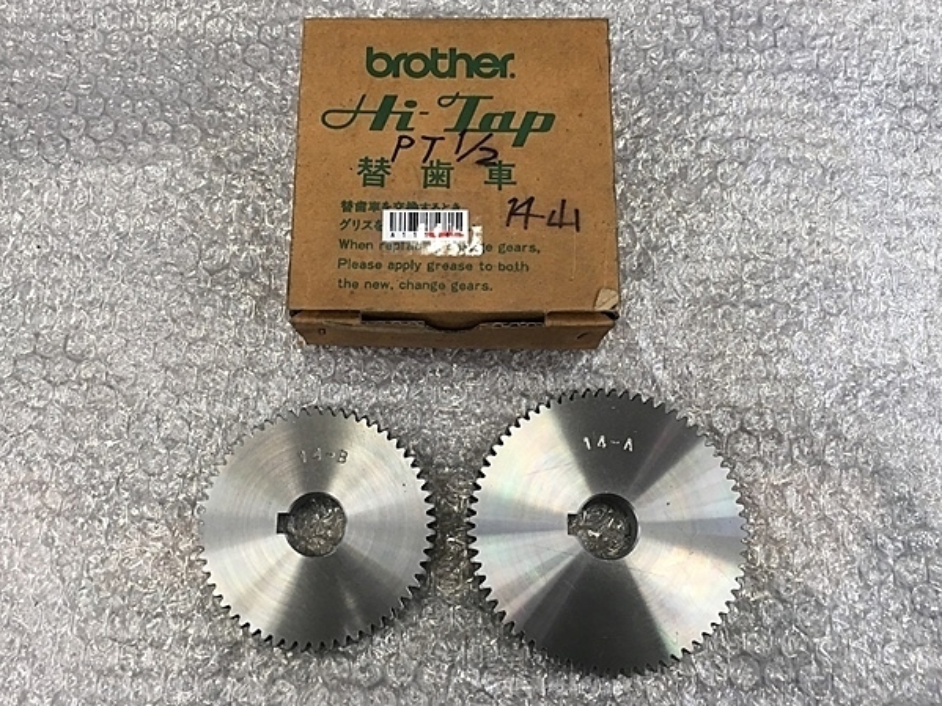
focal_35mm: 31
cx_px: 454
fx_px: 843
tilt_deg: -76.7
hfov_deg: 58.3
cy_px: 341
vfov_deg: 45.4
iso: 40
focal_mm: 4.15
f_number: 2.2
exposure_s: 1/30
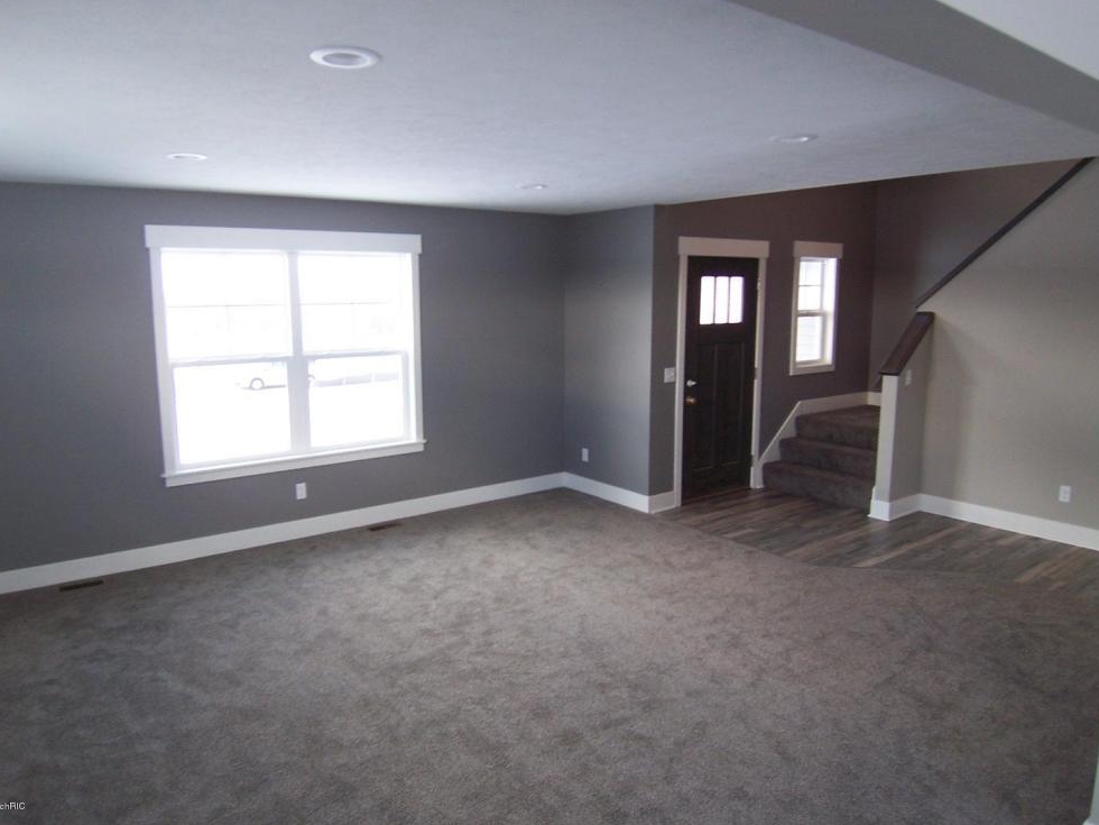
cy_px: 405
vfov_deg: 56.8
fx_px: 762
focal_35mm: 24
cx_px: 530
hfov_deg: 71.6
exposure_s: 1/30
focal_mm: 3.8
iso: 64
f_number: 2.8
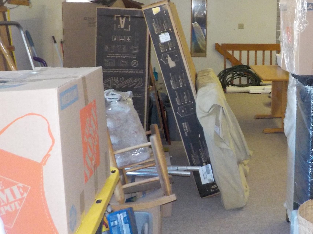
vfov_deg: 26.9
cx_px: 261
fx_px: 488
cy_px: 81
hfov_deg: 34.2
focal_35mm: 54
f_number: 3.3
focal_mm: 4.1
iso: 450
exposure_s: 1/30
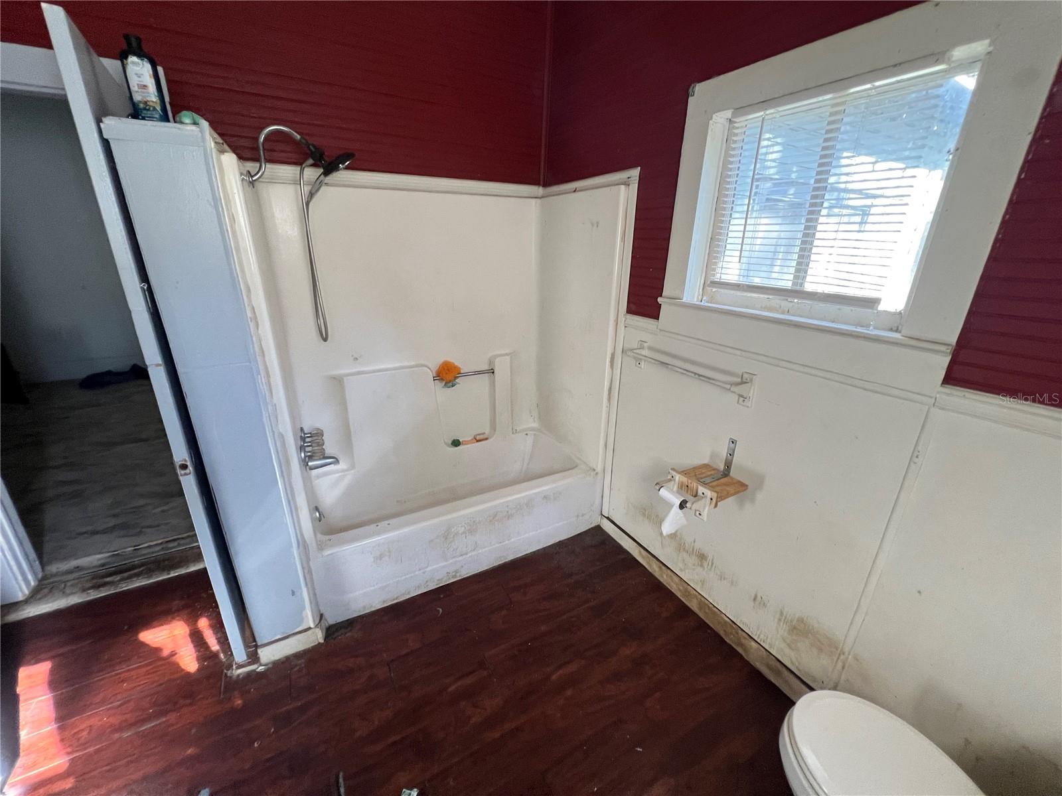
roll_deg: +0.1
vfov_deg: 89.9
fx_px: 399
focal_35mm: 13
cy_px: 398
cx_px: 531
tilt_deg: -19.6
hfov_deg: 106.2
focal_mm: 1.57
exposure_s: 1/77
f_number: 1.8
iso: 250
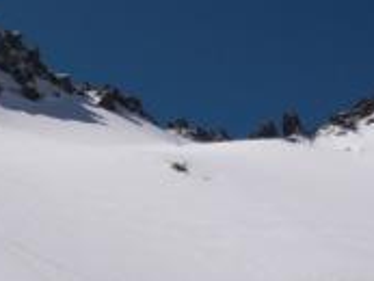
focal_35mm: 93
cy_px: 220
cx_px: -65
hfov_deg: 19.9
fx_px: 1005
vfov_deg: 15.8
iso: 50
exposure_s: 1/640
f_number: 7.9
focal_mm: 6.3
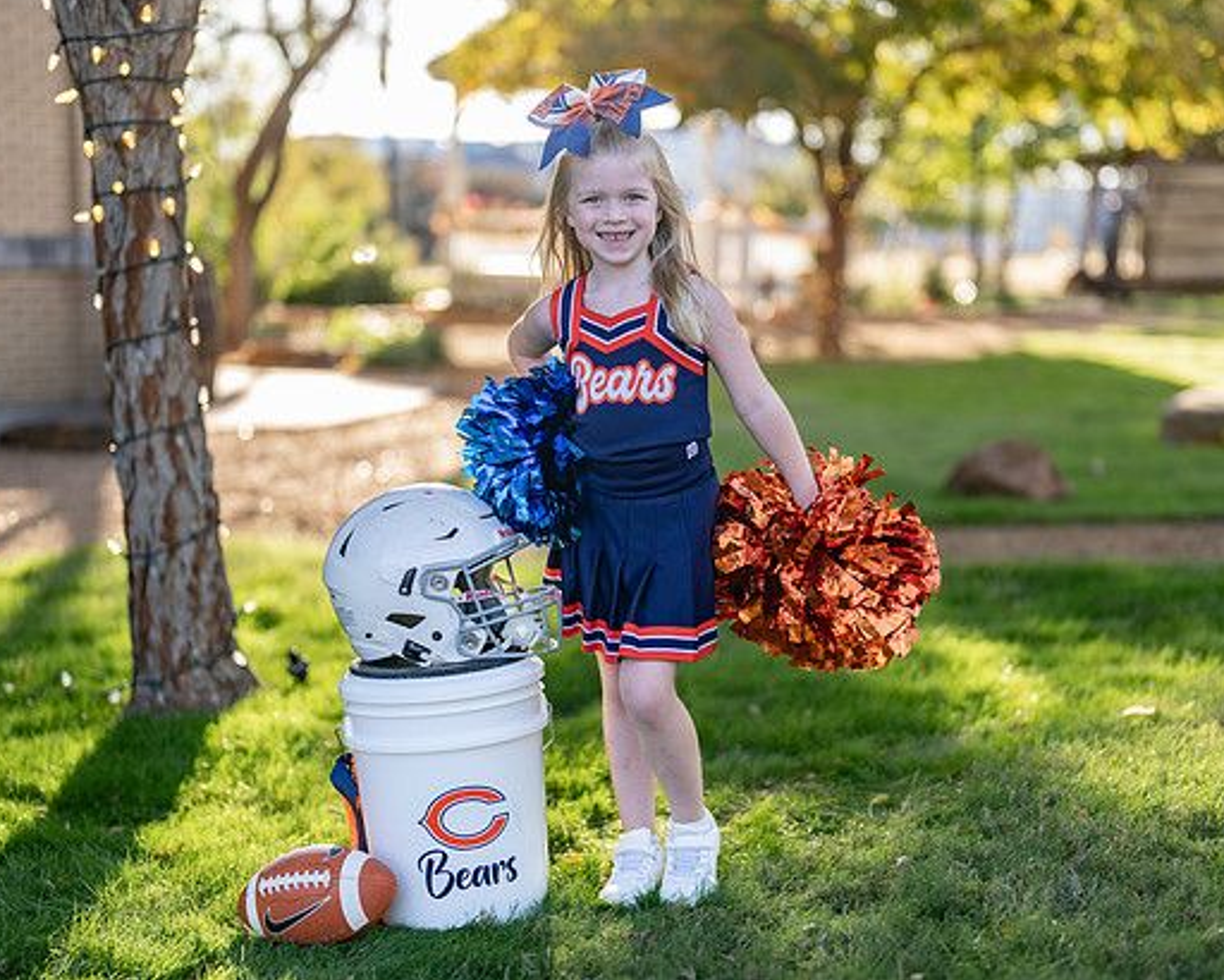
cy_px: 507
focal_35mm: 61
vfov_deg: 25.0
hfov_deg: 30.9
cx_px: 674
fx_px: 2211
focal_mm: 50
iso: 100
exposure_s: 1/800
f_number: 1.2
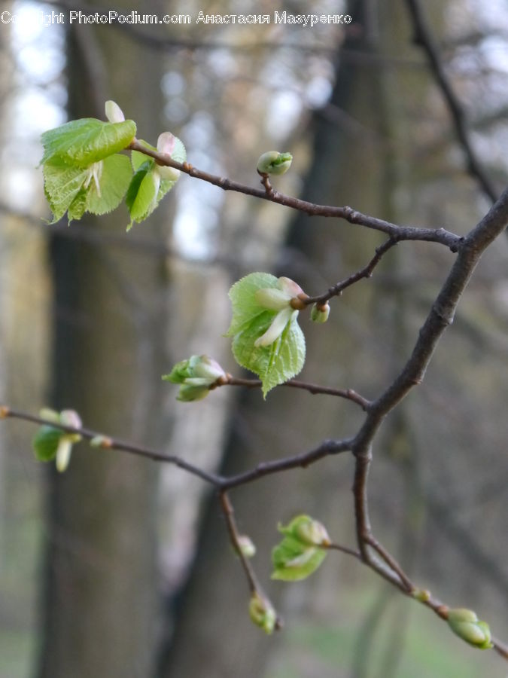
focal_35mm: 95
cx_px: 254
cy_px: 339
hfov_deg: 15.6
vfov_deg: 20.7
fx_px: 1859
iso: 1000
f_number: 5.2
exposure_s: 1/80
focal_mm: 34
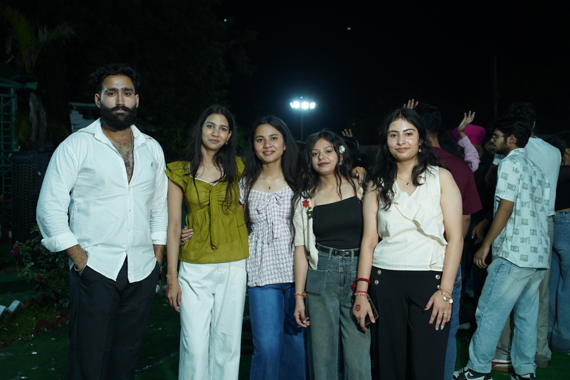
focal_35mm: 36
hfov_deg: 53.1
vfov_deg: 36.9
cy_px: 190
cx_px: 285
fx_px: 570
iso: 1000
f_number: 4.5
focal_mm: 36
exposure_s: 1/160
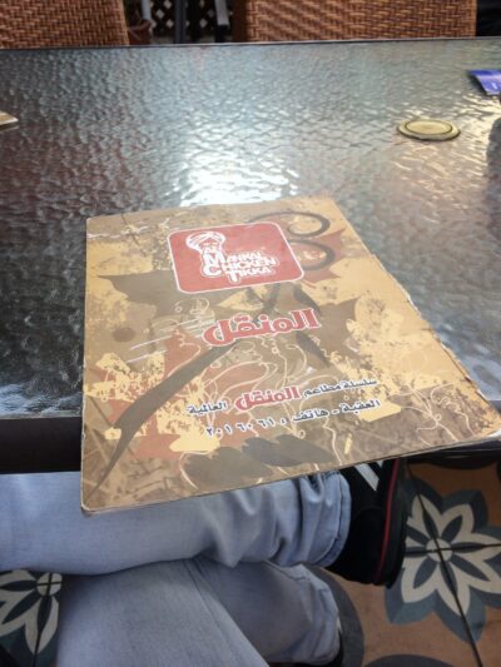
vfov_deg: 60.0
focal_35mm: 30
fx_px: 579
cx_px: 250
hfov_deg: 46.8
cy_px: 334
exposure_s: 1/215
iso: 32
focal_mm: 4.12
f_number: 2.2
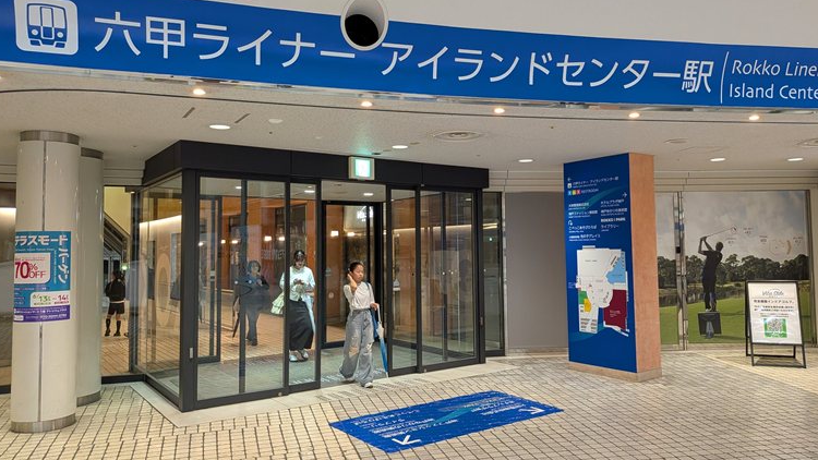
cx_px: 413
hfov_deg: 69.9
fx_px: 586
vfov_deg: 42.9
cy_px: 219
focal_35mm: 27
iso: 306
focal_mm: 4.53
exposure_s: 1/120
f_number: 1.7
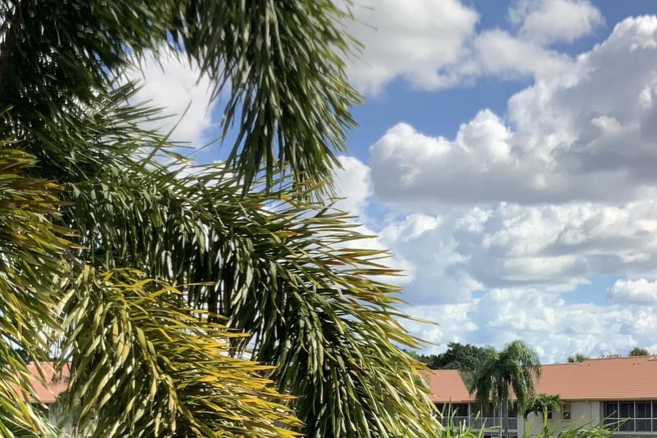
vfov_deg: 17.9
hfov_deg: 27.0
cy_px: 386
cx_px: 284
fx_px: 1369
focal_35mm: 75
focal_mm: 3
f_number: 1.8
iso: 16
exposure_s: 1/1412
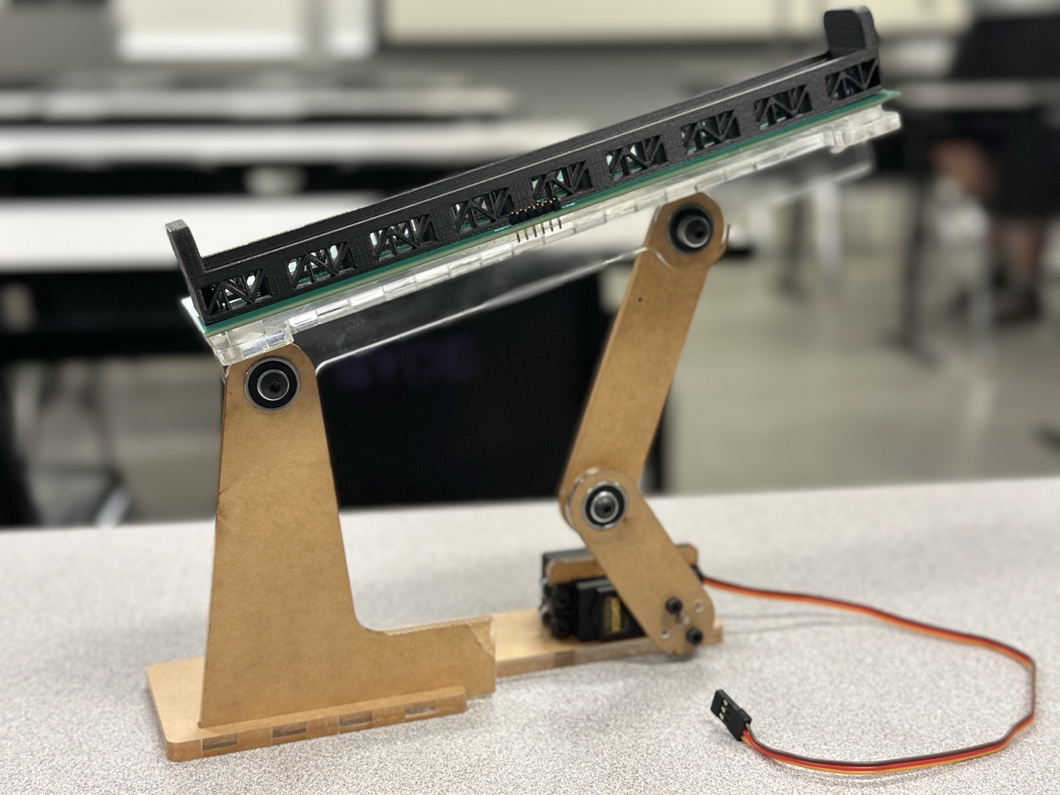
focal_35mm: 48
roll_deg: +0.3
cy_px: 398
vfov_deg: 30.3
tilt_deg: -13.8
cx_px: 530
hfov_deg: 39.7
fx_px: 1470
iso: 200
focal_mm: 6.86
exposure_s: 1/60
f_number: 1.78
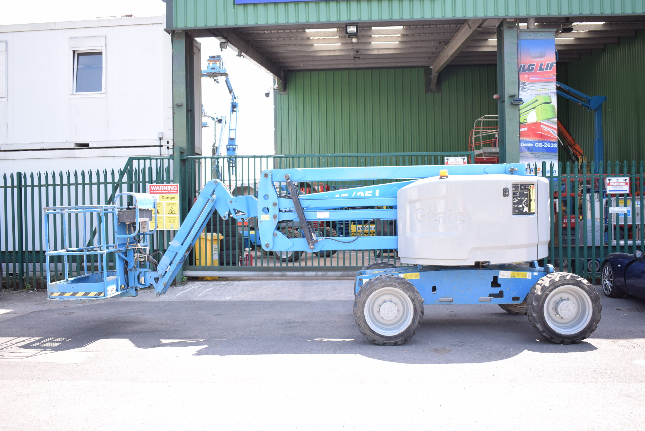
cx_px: 322
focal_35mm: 34
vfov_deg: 38.4
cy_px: 216
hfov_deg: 55.1
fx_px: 619
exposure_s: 1/100
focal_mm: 23
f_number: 3.8
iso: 100
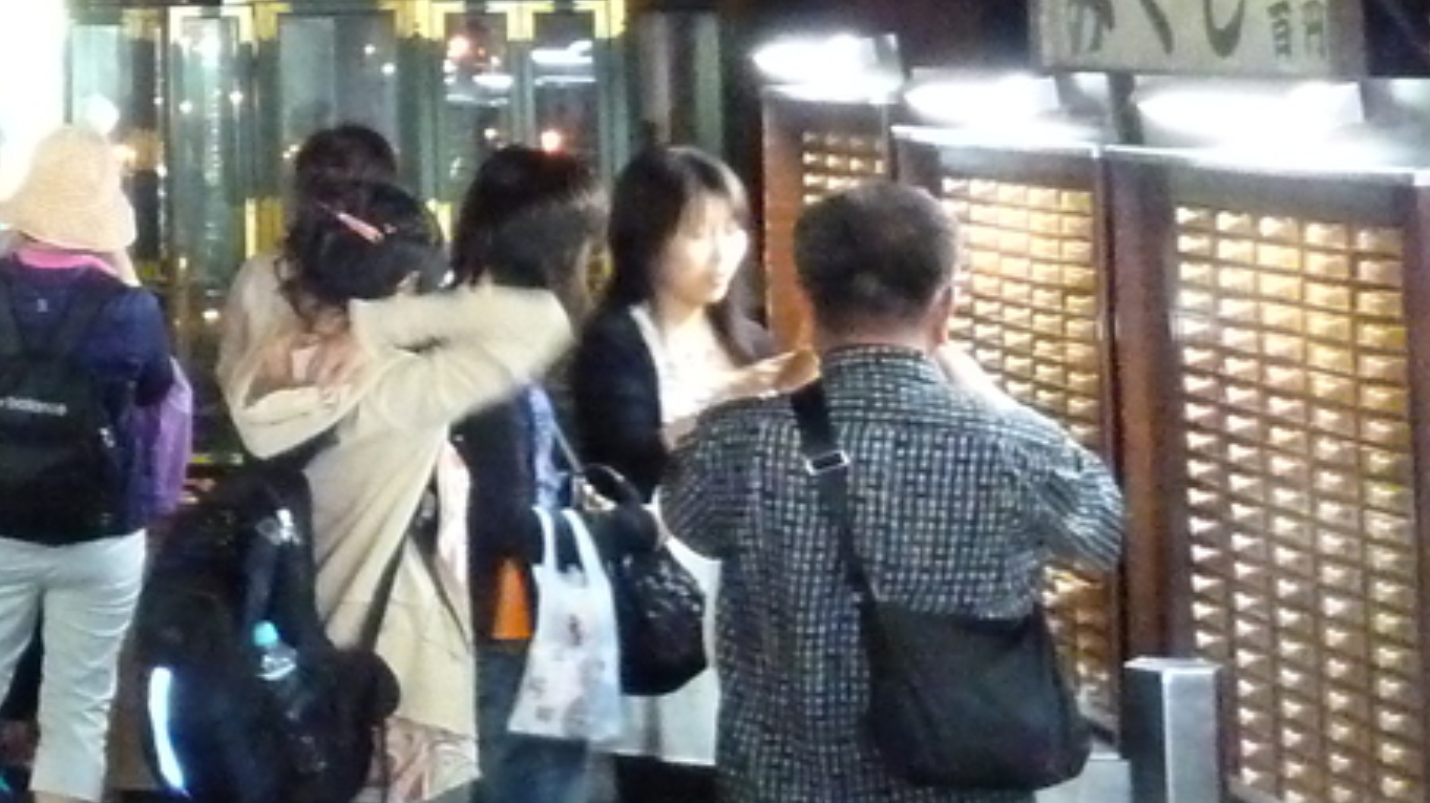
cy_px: -161
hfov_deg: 18.2
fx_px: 3639
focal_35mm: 96
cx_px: -1039
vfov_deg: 12.3
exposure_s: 1/13
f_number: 3.3
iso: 800
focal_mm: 4.1
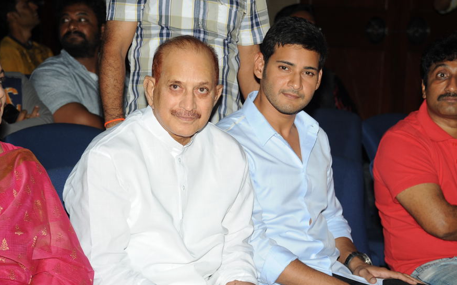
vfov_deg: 9.2
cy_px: 165
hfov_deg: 14.6
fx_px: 1781
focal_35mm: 143
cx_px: 252
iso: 500
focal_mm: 120
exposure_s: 1/125
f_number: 7.1
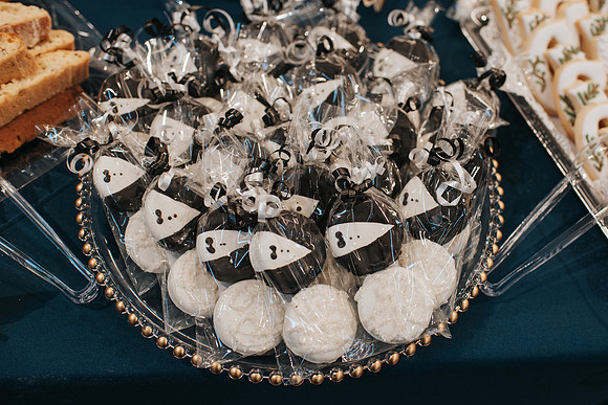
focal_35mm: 40
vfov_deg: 33.7
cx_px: 345
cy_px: 202
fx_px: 670
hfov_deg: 48.7
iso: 1000
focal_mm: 35
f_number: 3.2
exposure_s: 1/250
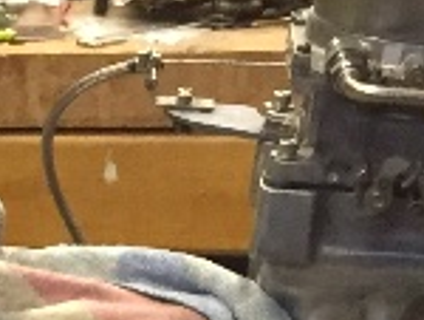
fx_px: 2490
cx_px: -523
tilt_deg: -28.3
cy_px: 850
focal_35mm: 203
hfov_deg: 9.0
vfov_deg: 6.8
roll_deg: +3.6
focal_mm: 4.15
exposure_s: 1/30
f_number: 2.2
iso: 250
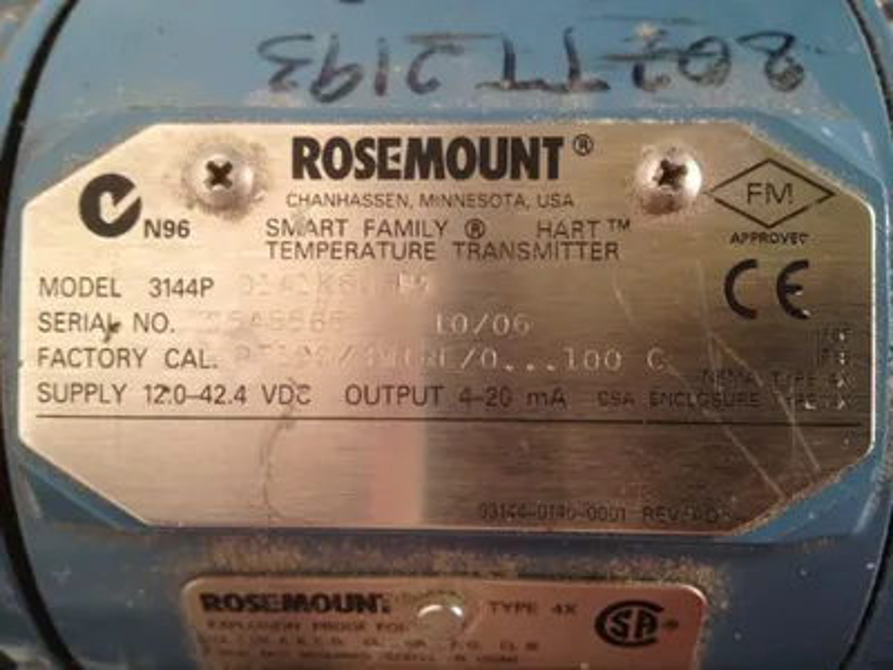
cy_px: 335
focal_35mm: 35
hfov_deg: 52.6
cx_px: 446
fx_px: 903
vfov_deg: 40.7
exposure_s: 1/20
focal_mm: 4.28
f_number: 2.4
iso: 80
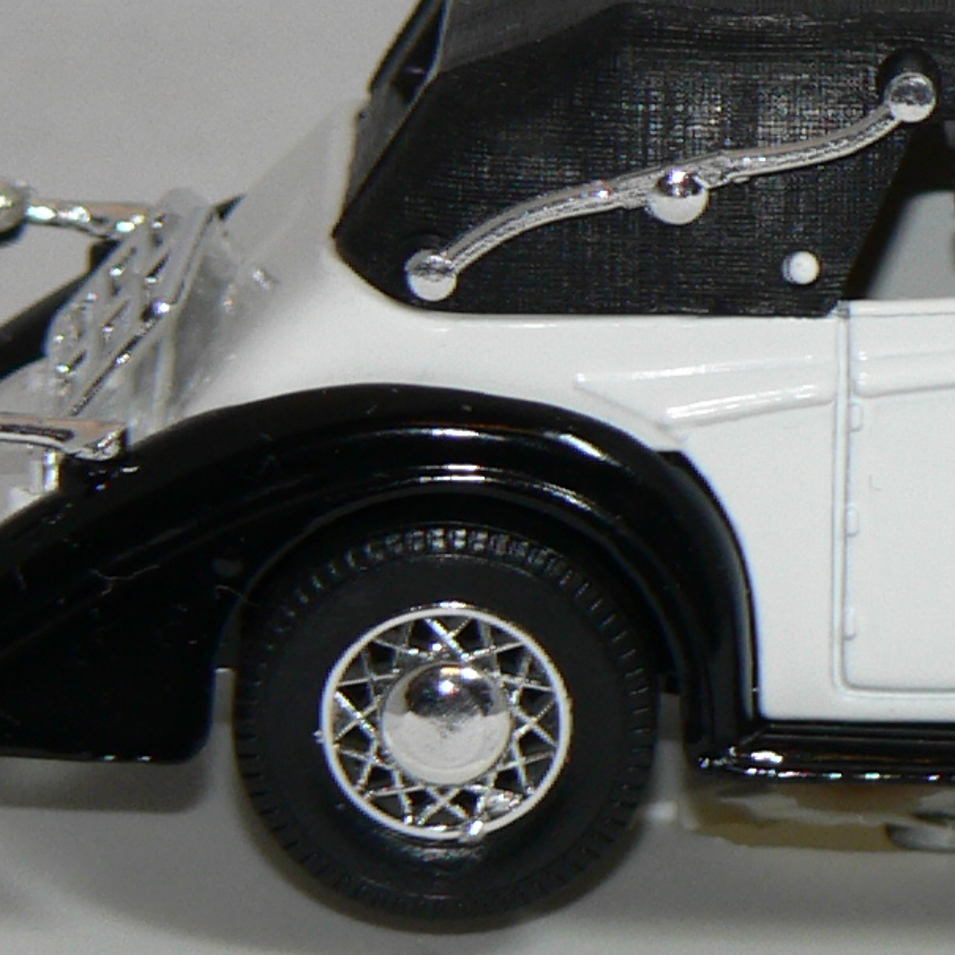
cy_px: 485
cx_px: 1329
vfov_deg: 3.9
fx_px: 13890
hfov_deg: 3.9
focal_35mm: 445
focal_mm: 19.9
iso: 80
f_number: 3.2
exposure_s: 1/60
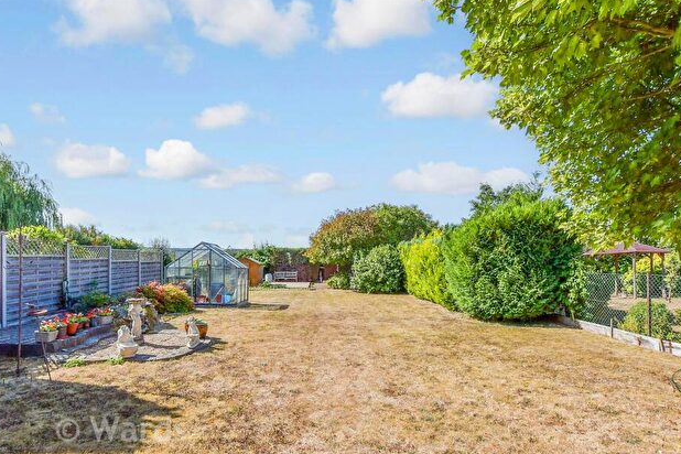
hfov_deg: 93.0
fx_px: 322
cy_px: 253
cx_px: 306
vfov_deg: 70.2
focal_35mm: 17
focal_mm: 10
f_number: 8
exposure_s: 1/1000
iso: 320
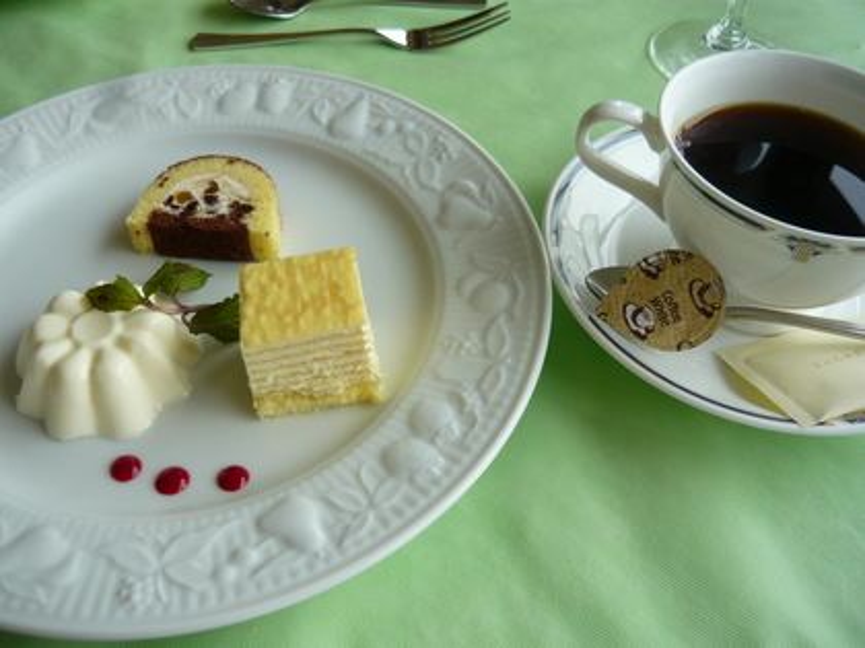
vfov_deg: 42.9
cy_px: 324
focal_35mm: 33
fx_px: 825
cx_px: 432
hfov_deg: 55.4
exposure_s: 1/400
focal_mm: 5.5
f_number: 2.8
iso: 100
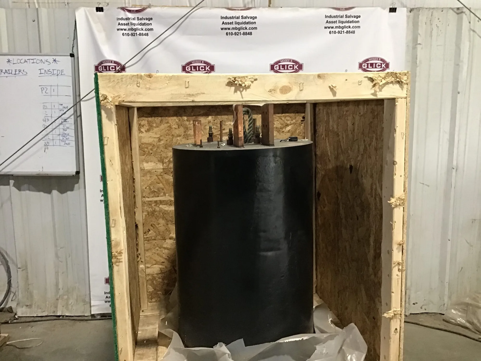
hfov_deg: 58.4
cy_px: 180
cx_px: 240
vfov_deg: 45.4
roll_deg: -0.5
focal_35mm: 31
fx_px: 431
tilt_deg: -8.4
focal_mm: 3.3
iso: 200
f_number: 2.4
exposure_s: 1/24
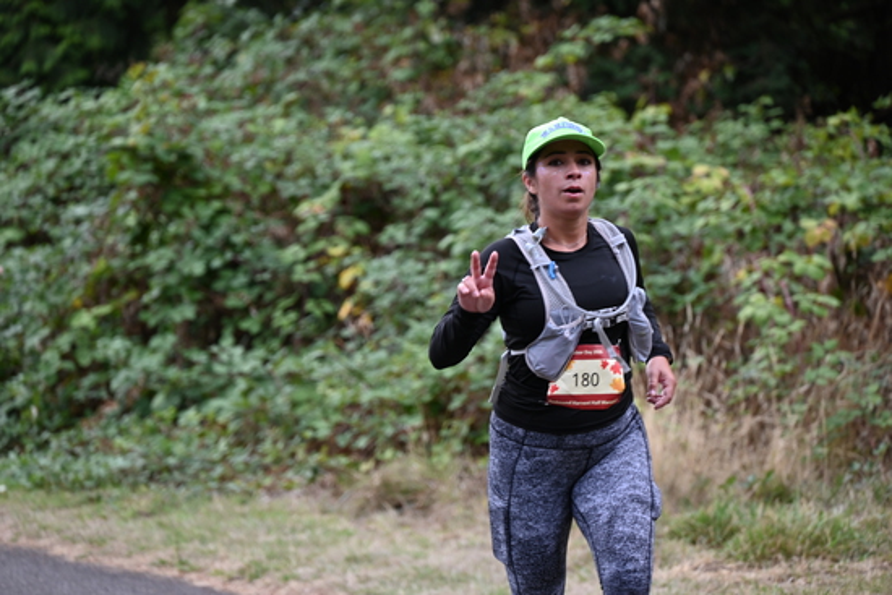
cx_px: 446
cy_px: 298
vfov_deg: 6.9
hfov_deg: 10.3
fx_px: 4957
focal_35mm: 200
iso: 400
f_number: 6.3
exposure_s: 1/320
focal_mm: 200
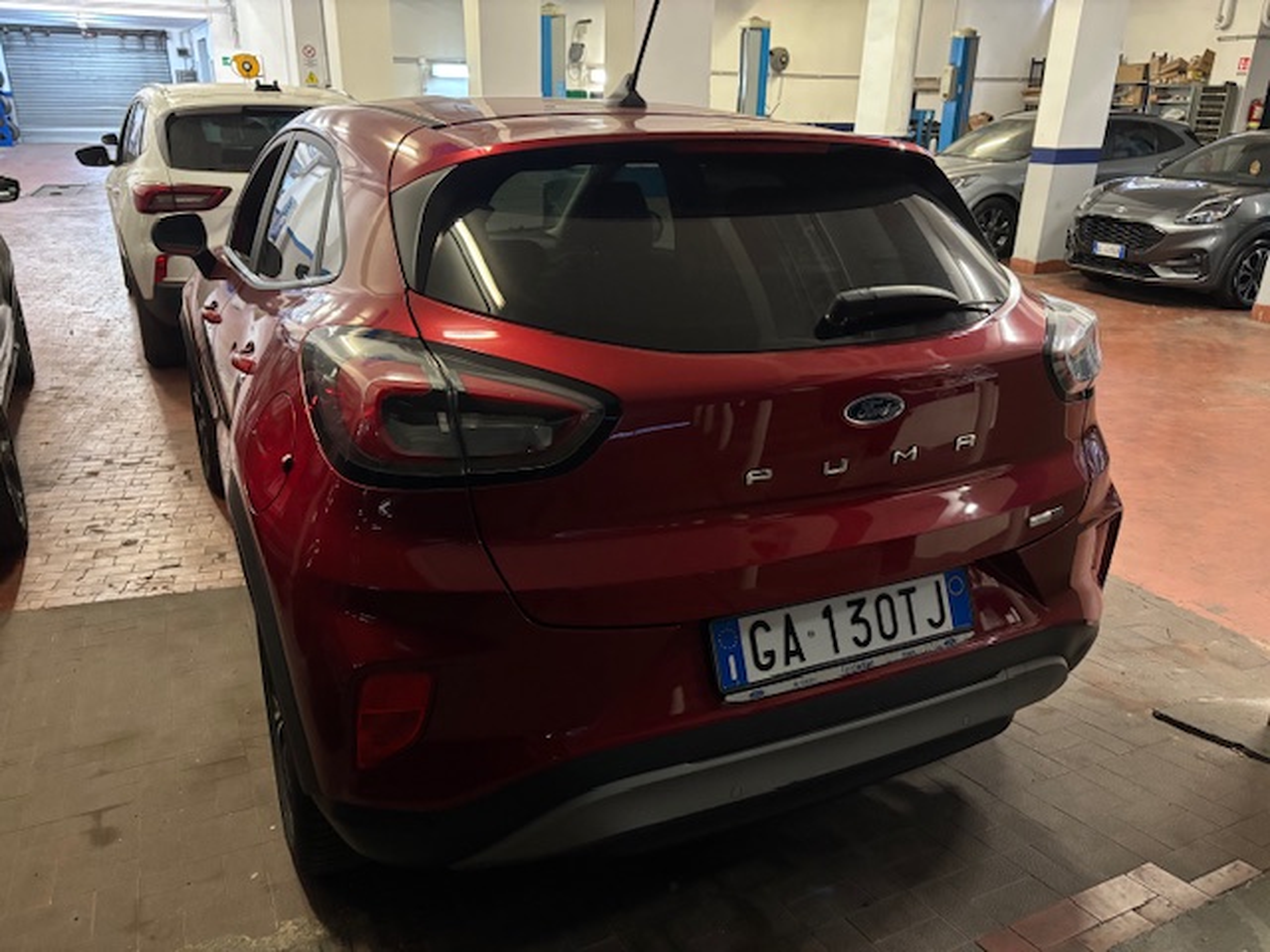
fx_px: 954
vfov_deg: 53.1
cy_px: 476
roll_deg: -1.1
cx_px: 635
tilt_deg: -22.5
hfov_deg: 67.3
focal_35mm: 26
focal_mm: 5.96
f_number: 1.6
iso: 640
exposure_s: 1/25
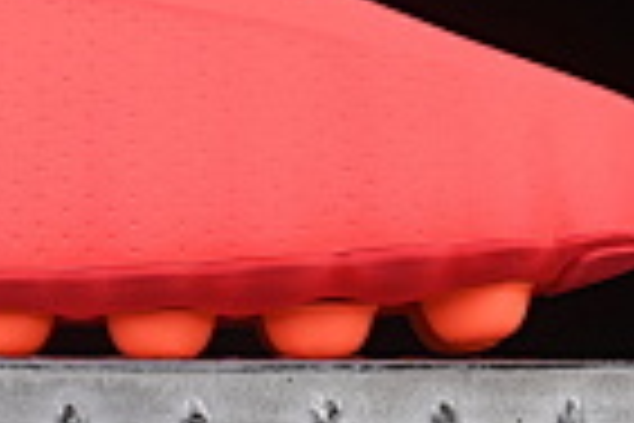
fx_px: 4684
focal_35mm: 266
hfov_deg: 7.7
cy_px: -110
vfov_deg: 5.1
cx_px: -36
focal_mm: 50
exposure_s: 1/80
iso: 160
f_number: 8
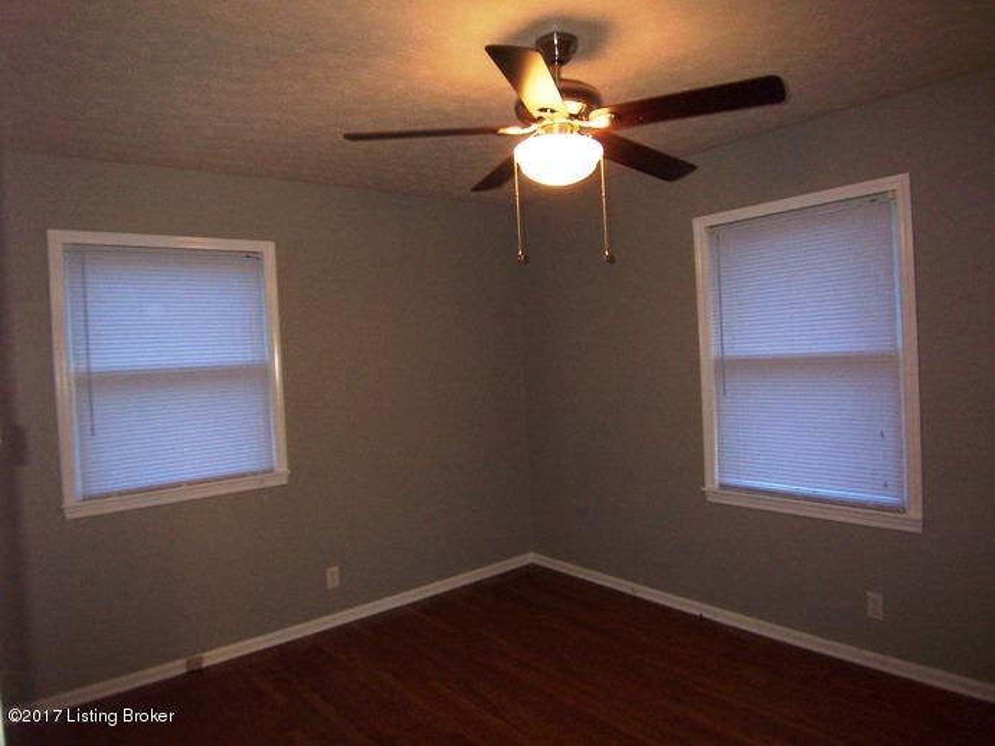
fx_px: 661
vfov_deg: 58.9
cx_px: 498
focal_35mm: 23
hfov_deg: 73.9
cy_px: 373
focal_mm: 3.8
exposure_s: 1/30
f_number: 2.8
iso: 200
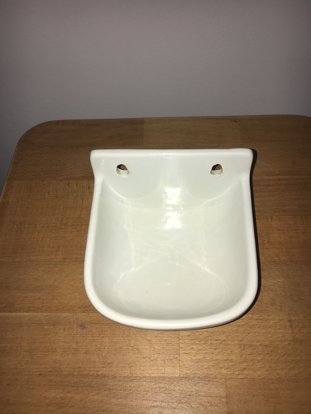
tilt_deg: -57.7
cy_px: 207
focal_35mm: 29
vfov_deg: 61.7
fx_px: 347
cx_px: 156
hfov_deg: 48.2
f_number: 2.2
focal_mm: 4.15
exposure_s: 1/76
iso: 25
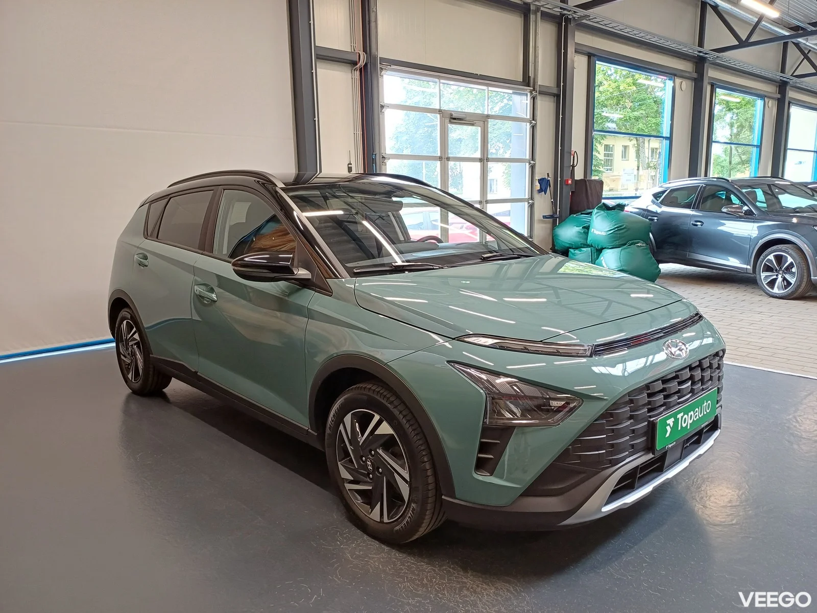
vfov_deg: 54.9
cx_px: 408
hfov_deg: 69.4
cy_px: 306
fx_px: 590
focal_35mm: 25
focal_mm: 4.65
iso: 250
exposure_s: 1/50
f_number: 1.8
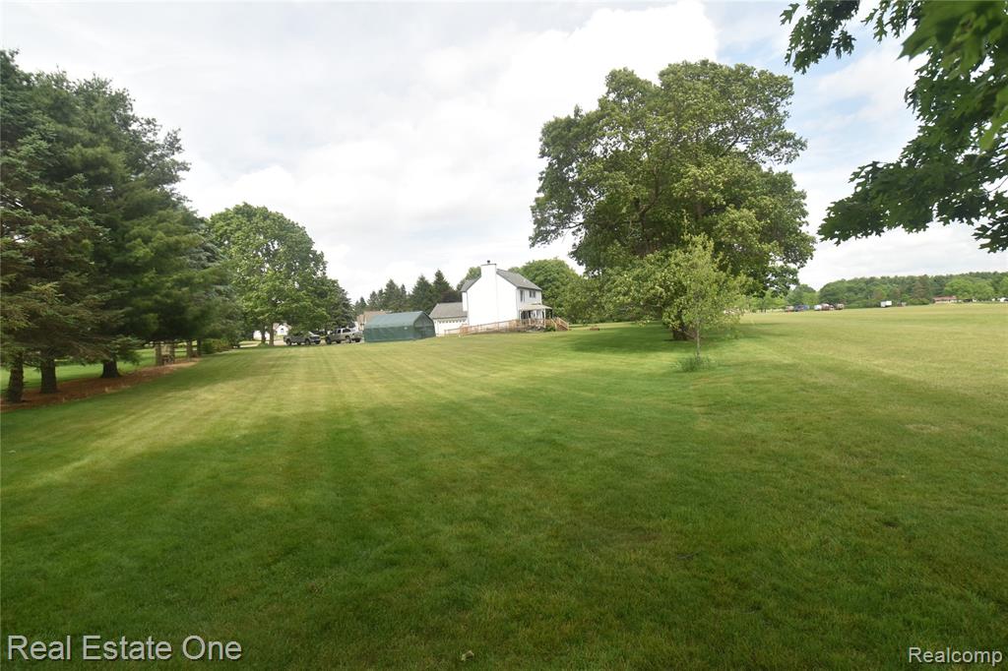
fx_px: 462
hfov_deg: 95.0
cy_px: 336
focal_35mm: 16
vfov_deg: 72.0
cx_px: 504
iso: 200
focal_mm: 11
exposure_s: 1/250
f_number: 8
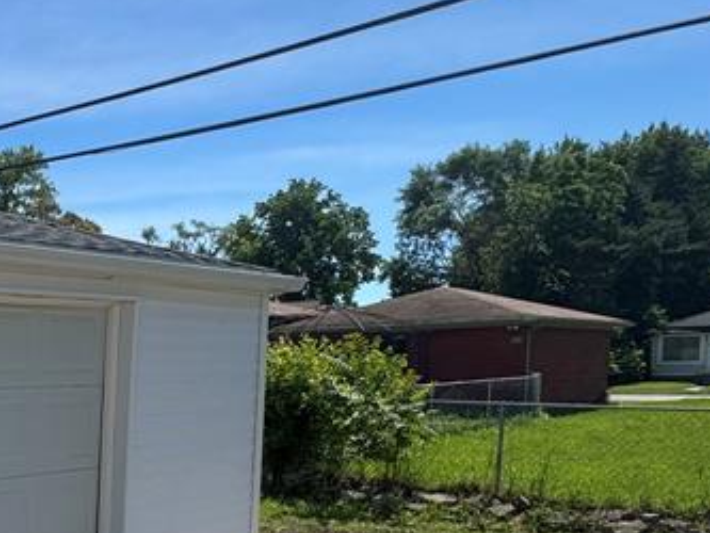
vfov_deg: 32.2
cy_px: 463
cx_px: -77
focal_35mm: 43
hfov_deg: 36.8
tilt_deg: -4.8
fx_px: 882
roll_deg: +0.6
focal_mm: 2.22
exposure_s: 1/1976
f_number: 2.2
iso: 50
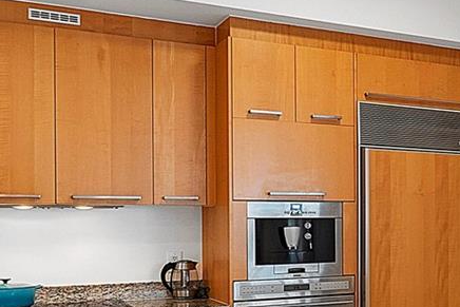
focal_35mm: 55
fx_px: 703
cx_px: 456
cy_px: 234
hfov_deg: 33.3
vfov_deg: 24.3
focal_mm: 10
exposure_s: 1/8
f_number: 10
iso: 250
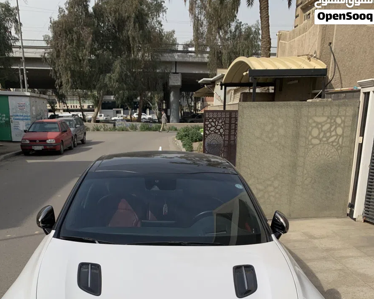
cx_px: 170
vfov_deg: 35.9
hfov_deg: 46.8
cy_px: 271
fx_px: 432
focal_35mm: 39
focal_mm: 4.25
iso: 25
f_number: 1.8
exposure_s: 1/6061
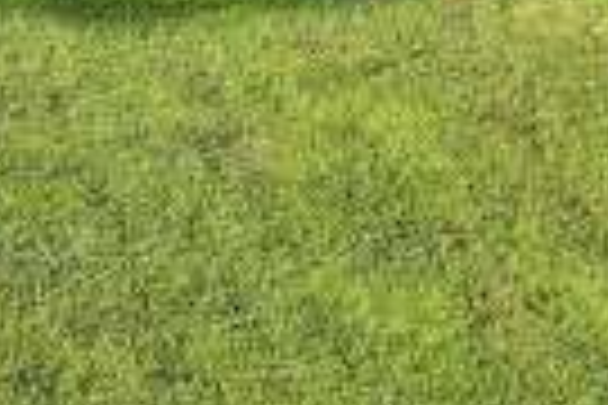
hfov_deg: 13.7
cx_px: -567
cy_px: -668
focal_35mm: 130
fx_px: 2195
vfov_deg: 9.1
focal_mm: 8.4
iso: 100
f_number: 2.8
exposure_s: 1/1000
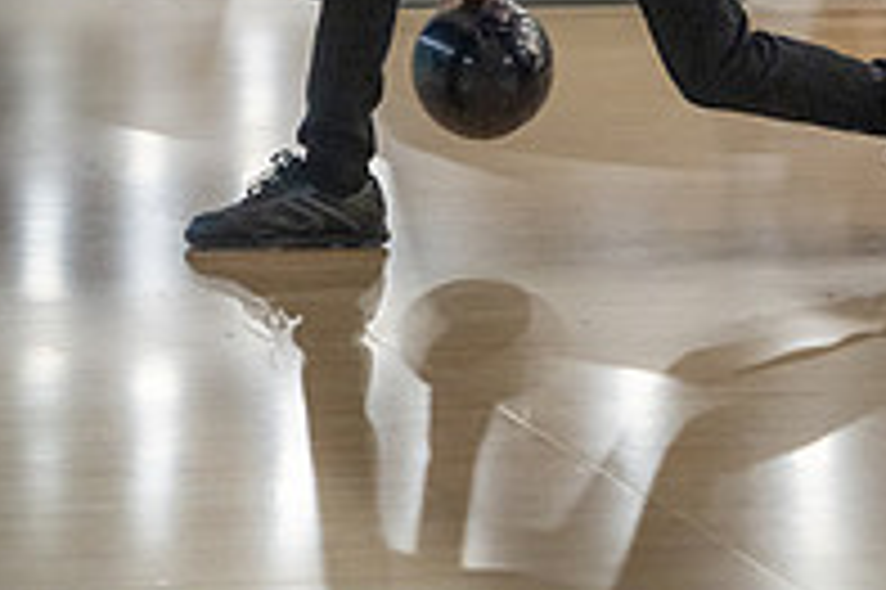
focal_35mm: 274
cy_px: -419
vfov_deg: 5.0
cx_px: 495
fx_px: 6738
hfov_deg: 7.5
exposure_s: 1/800
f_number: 3.5
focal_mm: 120
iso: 4000
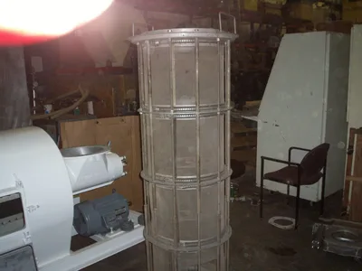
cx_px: 181
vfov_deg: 39.7
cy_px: 136
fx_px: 376
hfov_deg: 51.4
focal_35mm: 36
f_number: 4.5
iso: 140
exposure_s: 1/64
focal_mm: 5.9
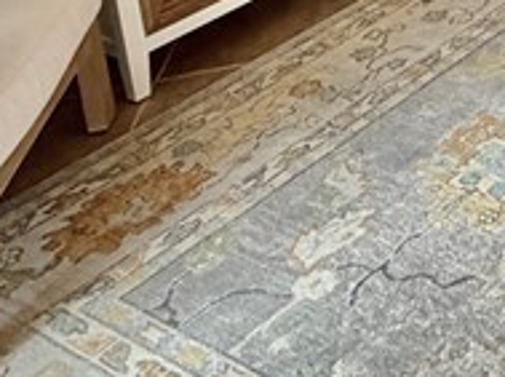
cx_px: 868
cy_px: -329
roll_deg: +1.2
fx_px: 1107
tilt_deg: -11.8
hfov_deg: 19.9
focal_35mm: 76
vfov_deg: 16.0
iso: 200
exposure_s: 1/60
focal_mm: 2.22
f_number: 2.2
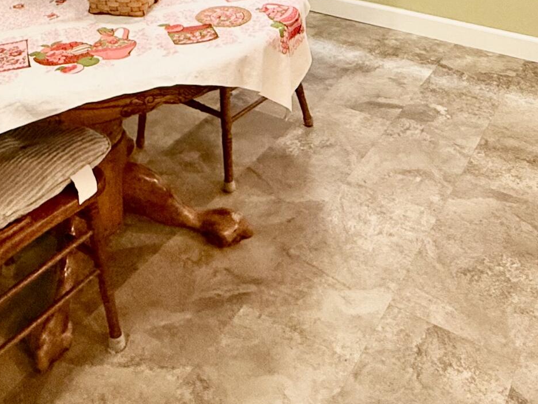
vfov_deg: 26.7
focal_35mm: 45
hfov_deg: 42.0
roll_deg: -0.2
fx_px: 699
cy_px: -133
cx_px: 232
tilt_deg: -9.0
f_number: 2.2
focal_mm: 2.22
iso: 320
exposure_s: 1/120
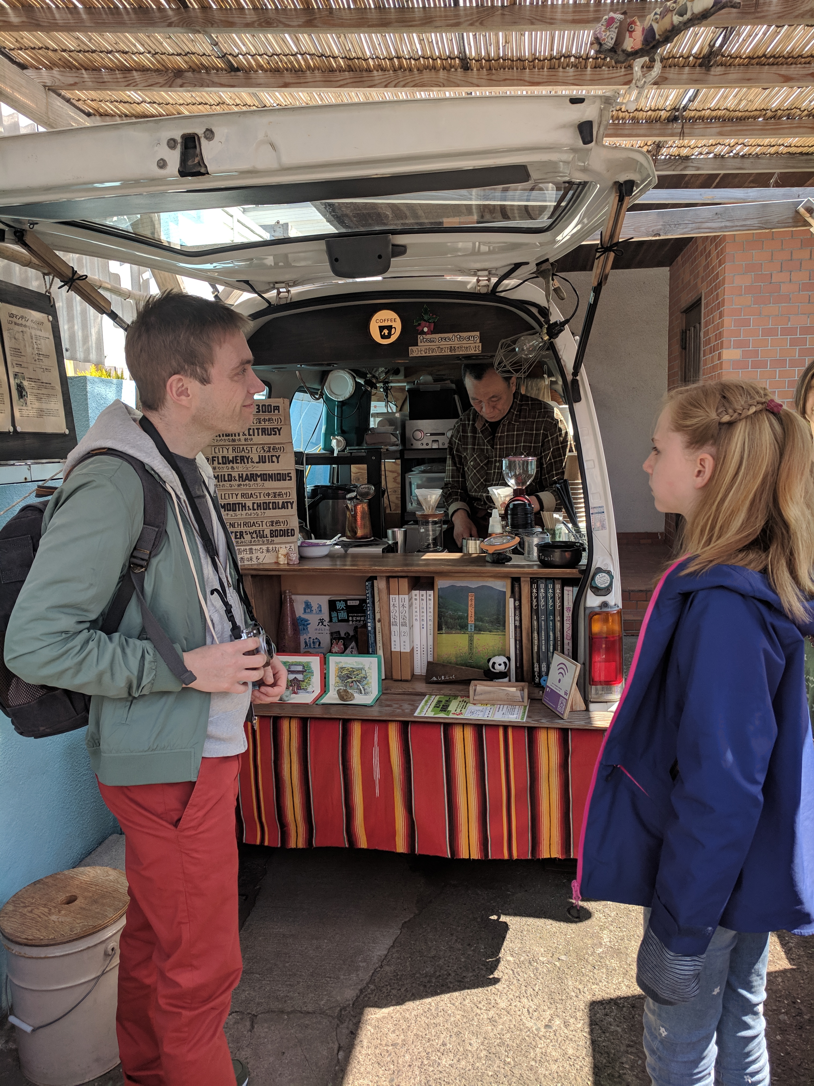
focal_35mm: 26
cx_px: 407
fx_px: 815
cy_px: 543
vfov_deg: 67.3
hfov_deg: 53.1
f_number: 2
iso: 50
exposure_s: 1/637
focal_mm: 4.67
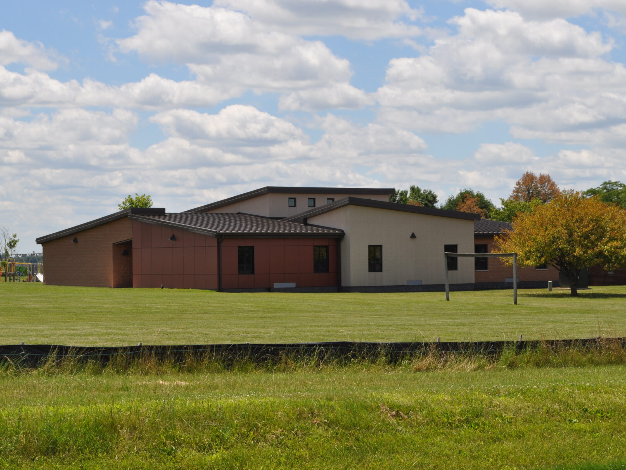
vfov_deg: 16.3
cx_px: 353
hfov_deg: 21.6
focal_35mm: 91
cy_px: 234
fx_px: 1637
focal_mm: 55
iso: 200
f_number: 16
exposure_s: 1/200
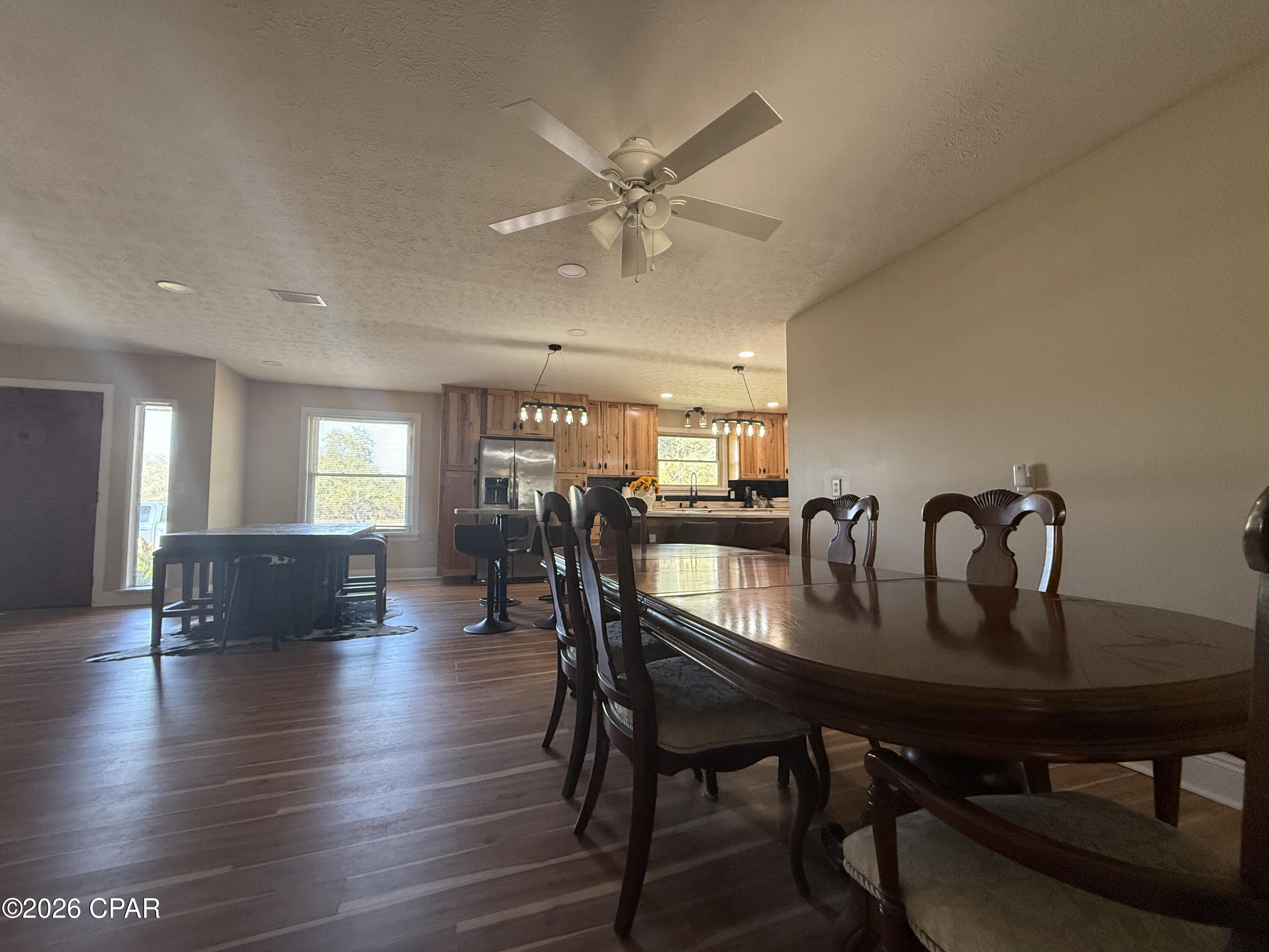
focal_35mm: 14
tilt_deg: +3.9
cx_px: 634
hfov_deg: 102.1
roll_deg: +0.3
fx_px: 513
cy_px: 476
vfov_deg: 85.7
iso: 400
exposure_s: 1/120
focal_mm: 2.22
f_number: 2.2
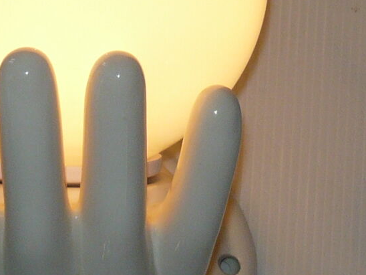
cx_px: 67
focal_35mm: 257
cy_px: 124
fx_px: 2717
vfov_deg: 5.8
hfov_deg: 7.7
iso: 100
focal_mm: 9.1
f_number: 3.4
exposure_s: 1/200
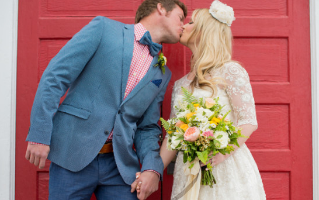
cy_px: 159
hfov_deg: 26.8
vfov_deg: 16.8
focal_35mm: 77
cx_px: 160
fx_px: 670
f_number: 2.5
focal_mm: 50
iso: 500
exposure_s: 1/4000
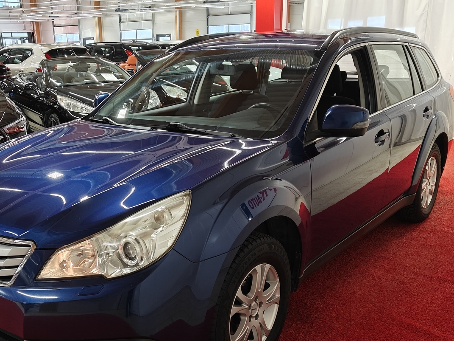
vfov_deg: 36.6
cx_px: 181
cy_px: 217
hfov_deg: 47.6
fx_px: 511
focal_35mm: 39
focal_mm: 5.59
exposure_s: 1/50
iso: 64
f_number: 1.8
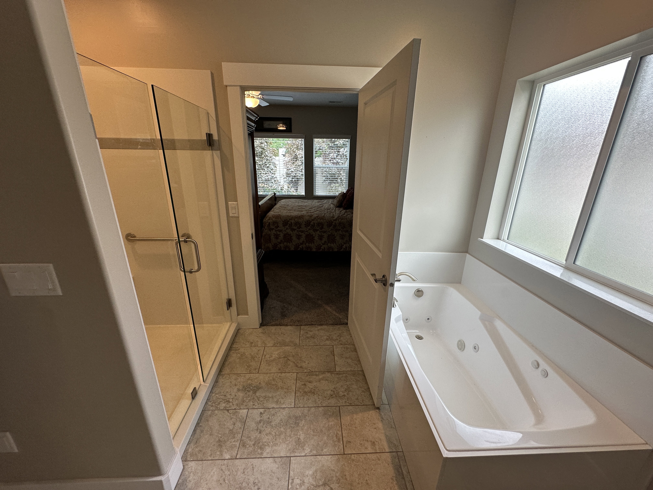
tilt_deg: -17.2
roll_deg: -2.5
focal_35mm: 14
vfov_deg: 85.7
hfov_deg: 102.1
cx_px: 326
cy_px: 245
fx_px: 264
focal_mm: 2.22
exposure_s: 1/120
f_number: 2.2
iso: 125
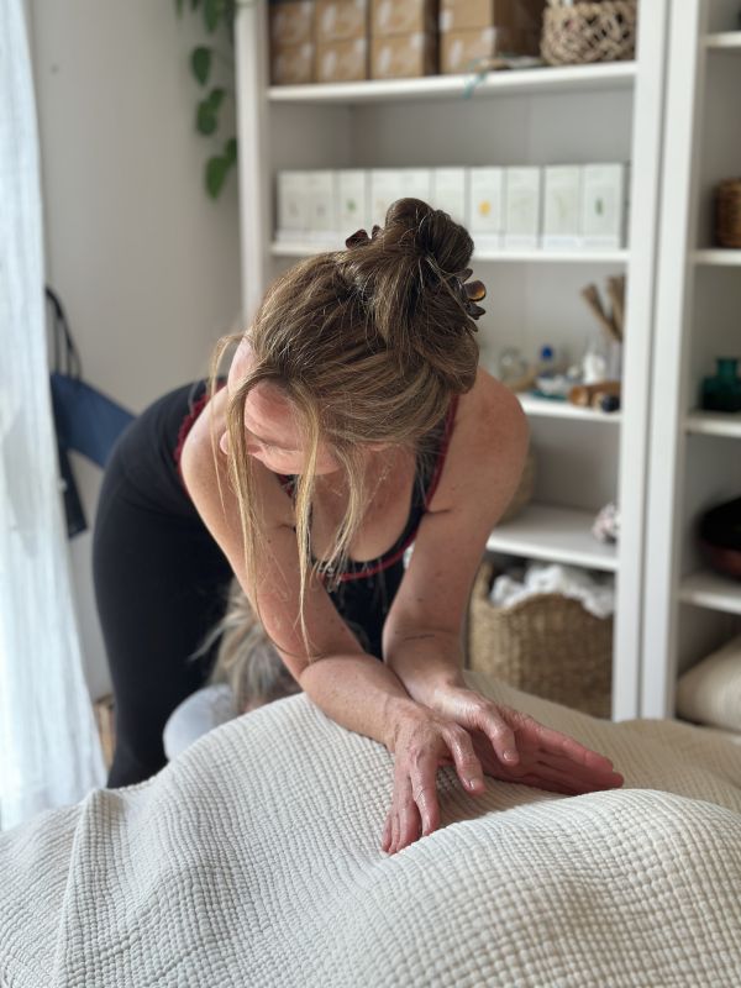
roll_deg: +0.8
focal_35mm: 48
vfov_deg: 39.7
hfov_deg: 30.3
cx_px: 370
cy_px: 494
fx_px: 1370
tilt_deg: -13.1
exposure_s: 1/141
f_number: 1.78
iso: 100
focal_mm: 6.86
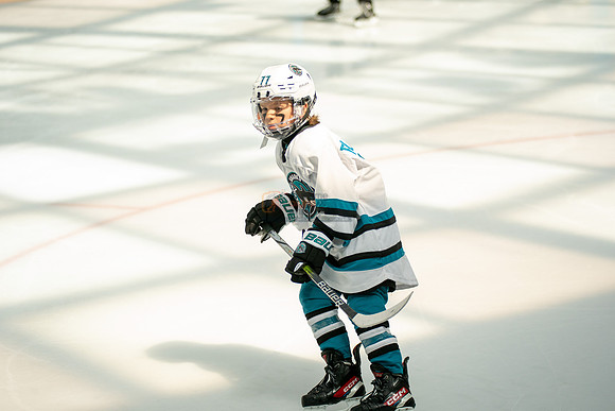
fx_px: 2050
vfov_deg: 11.4
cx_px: 308
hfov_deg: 17.1
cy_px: 206
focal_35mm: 120
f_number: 3.2
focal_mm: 120
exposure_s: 1/4000
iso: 1600
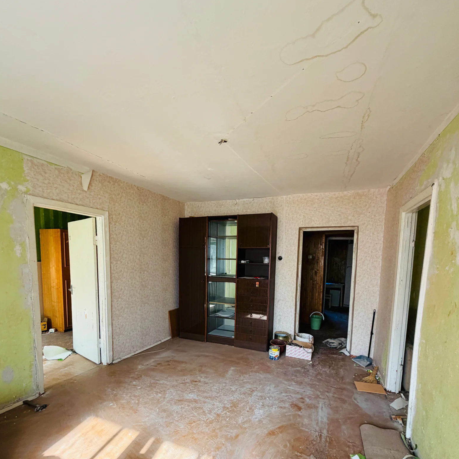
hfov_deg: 84.0
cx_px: 225
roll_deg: -1.7
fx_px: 255
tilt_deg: -5.4
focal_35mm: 17
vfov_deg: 82.5
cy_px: 285
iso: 100
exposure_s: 1/121
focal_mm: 2.22
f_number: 2.2
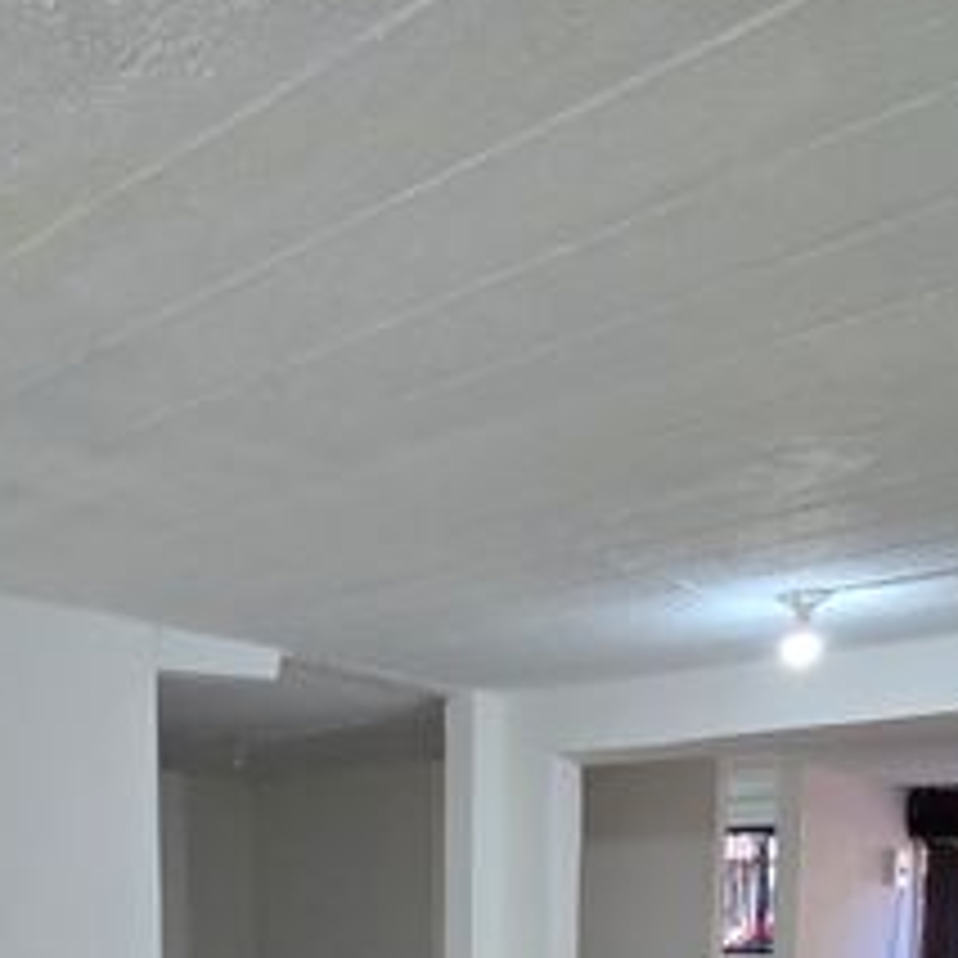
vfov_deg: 38.1
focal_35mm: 36
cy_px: 1057
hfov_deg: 45.1
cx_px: 295
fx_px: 1127
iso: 160
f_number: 2.2
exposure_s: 1/60
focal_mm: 2.2
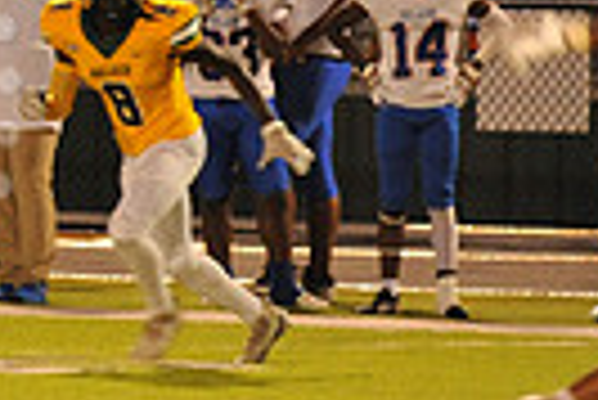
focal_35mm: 872
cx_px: -409
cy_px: 90
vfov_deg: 1.6
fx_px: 14501
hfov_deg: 2.4
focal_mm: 200
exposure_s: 1/160
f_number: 4.5
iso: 3200
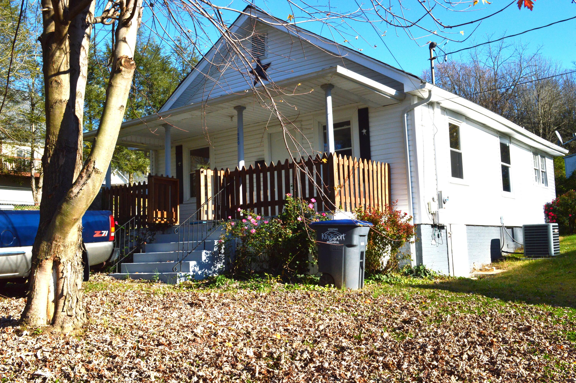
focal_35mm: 36
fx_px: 575
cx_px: 288
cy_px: 192
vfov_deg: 36.8
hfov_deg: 53.2
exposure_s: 1/500
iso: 280
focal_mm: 24
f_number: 11
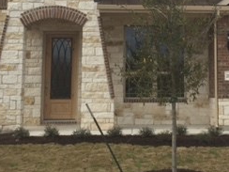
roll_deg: -0.3
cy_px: 18
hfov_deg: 25.5
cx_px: 157
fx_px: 503
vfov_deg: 19.1
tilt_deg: +7.2
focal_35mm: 76
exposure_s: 1/2825
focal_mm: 4.15
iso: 32
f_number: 2.2
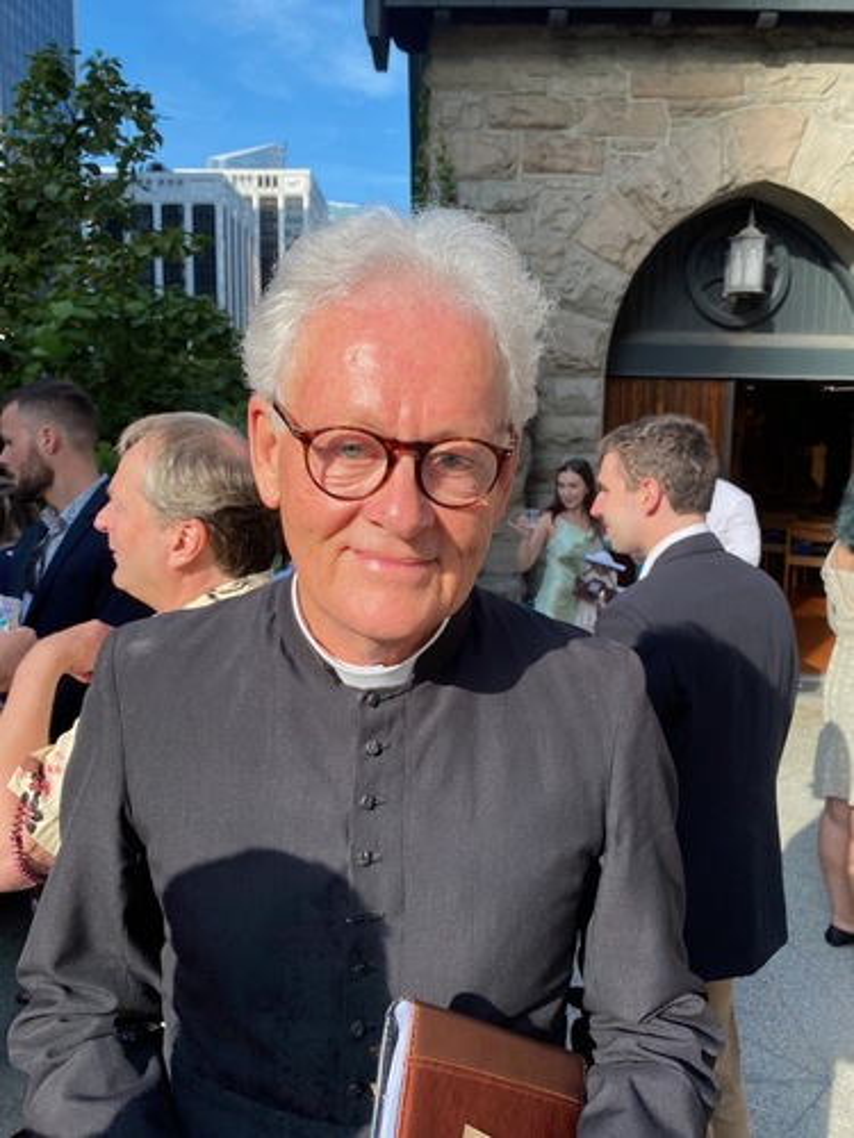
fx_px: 855
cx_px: 427
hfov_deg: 53.1
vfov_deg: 67.3
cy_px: 569
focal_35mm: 26
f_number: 1.8
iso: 32
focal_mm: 4.25
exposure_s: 1/1072
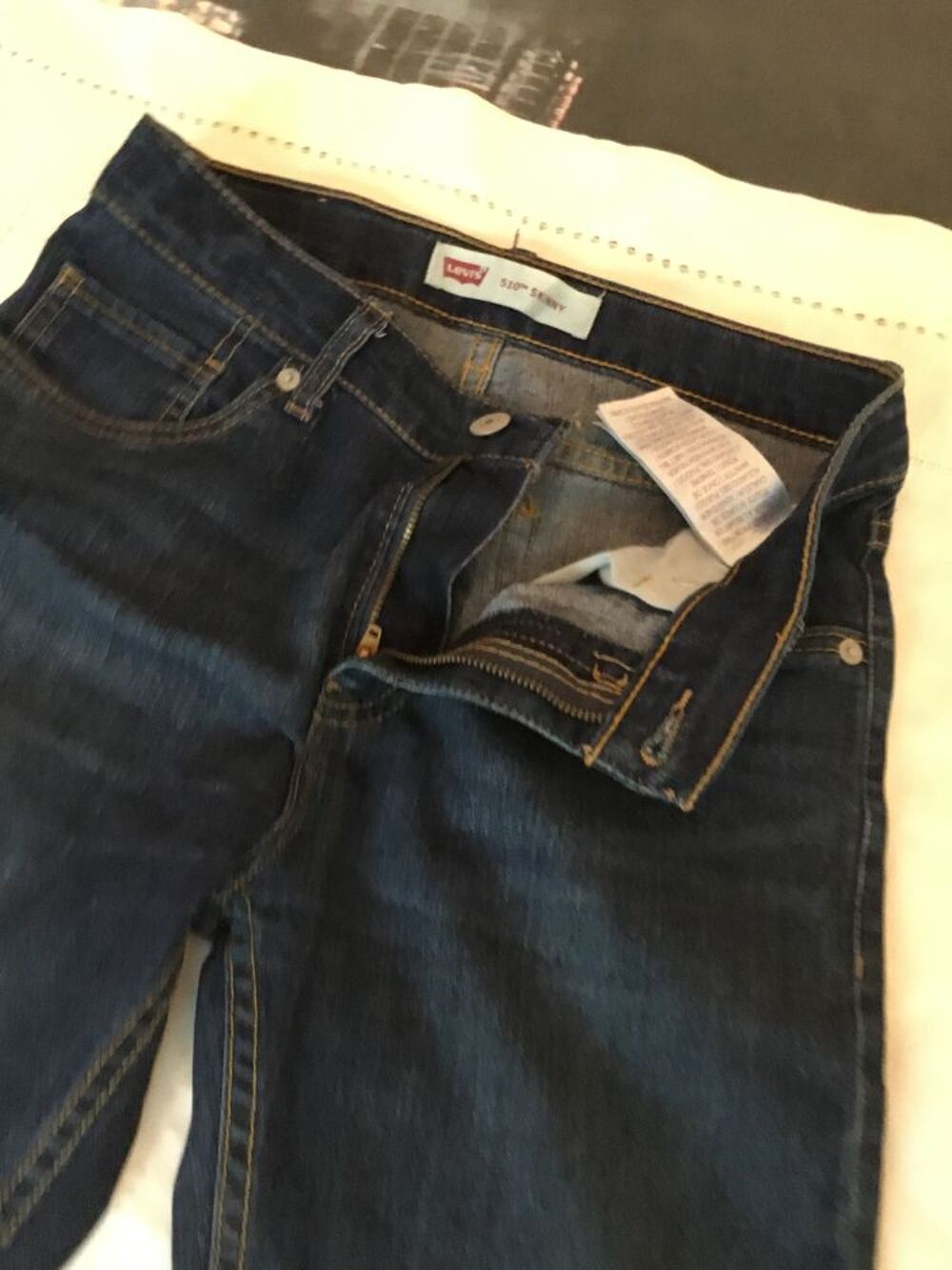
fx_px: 1137
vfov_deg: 58.3
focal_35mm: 31
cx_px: 476
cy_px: 635
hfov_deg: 45.4
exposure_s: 1/17
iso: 320
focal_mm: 3.3
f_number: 2.4
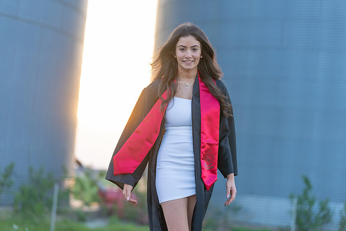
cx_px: 173
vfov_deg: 13.7
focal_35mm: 100
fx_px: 961
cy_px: 116
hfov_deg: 20.4
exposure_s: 1/320
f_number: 2.8
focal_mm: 100
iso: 500
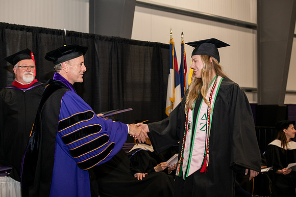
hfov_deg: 28.8
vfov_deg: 19.5
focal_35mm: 70
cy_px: 98
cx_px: 148
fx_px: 576
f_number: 5.6
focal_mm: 70
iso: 2000
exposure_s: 1/200
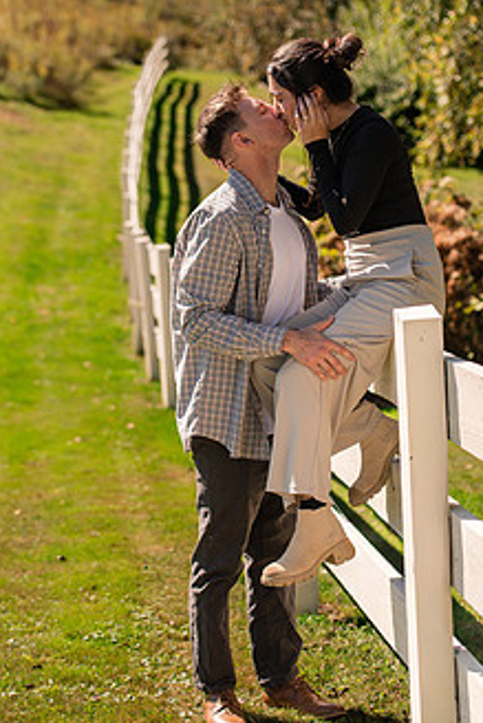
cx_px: 285
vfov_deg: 21.2
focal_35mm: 96
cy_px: 293
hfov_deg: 14.3
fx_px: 1930
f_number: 3.2
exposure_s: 1/4000
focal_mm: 70
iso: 160
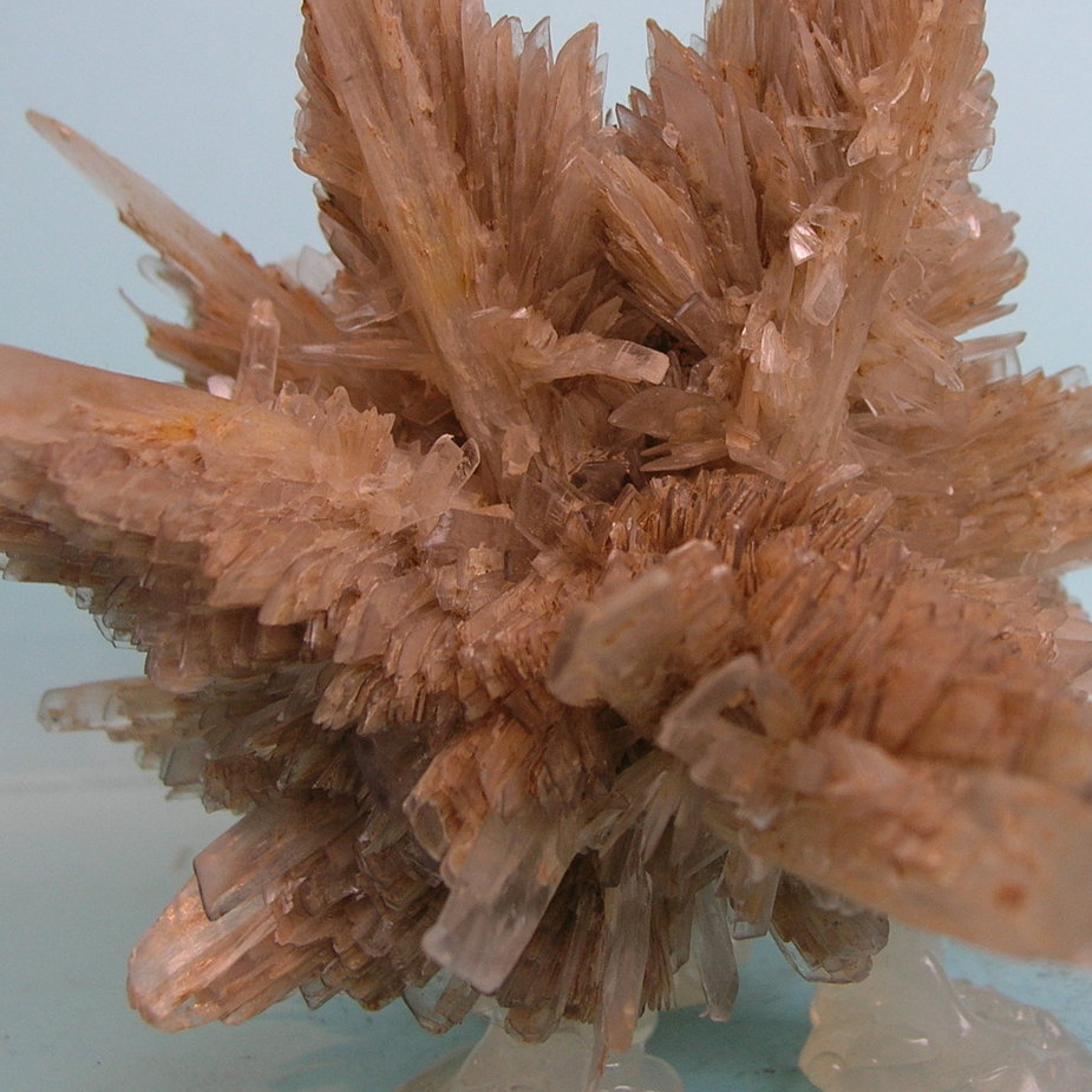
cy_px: 421
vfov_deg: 31.0
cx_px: 708
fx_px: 1963
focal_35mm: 55
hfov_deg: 30.9
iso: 50
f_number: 2.7
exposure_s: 1/15.6
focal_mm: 6
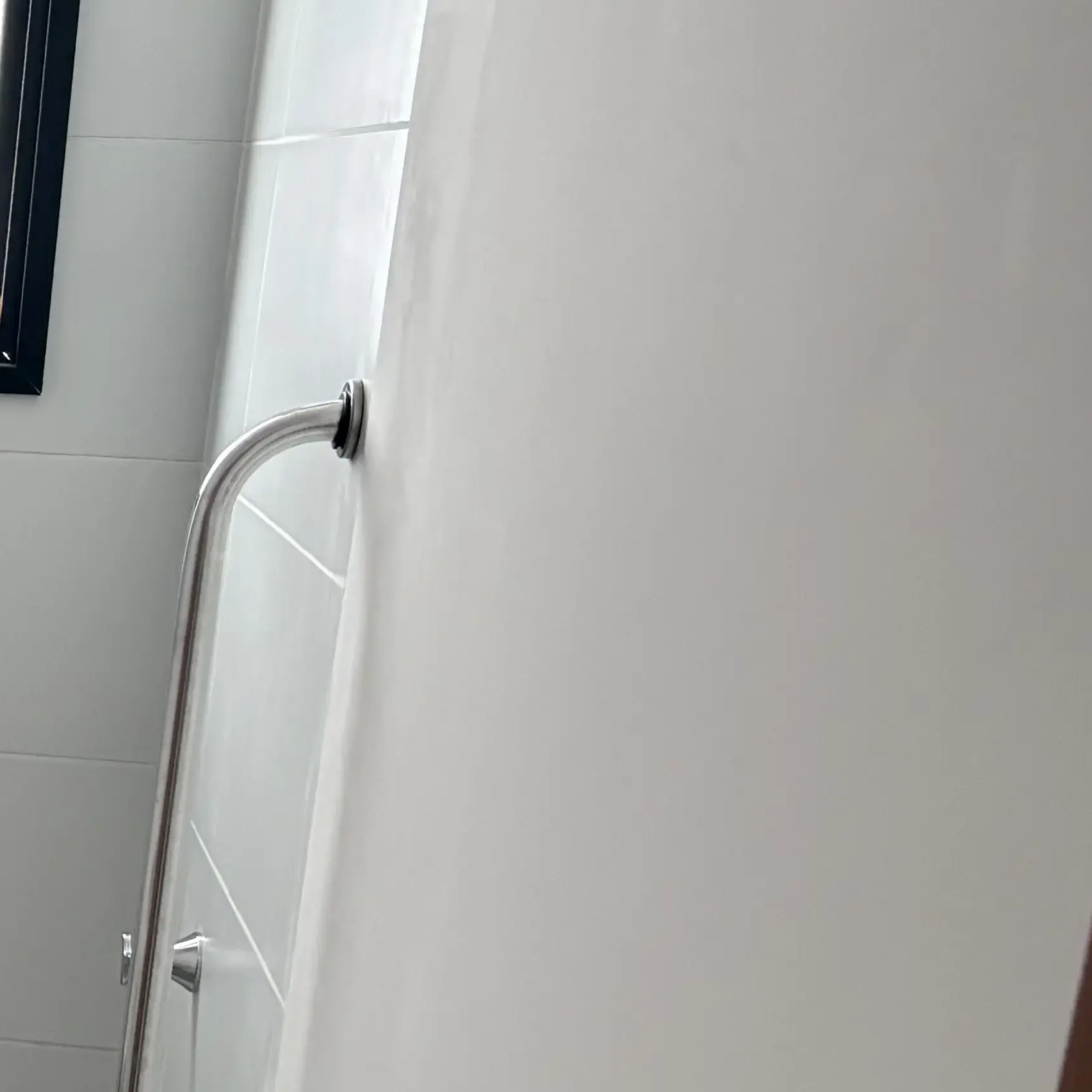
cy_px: 836
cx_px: -705
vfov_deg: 22.2
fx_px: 2748
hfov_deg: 18.8
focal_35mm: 77
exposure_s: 1/60
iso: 250
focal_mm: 5.96
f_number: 1.6
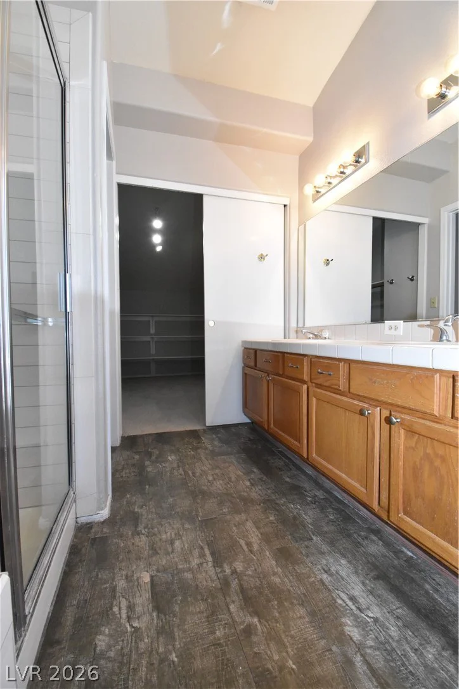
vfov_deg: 100.4
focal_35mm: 15
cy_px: 344
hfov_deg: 77.3
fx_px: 287
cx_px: 230
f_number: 8
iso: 4000
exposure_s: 1/80
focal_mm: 10
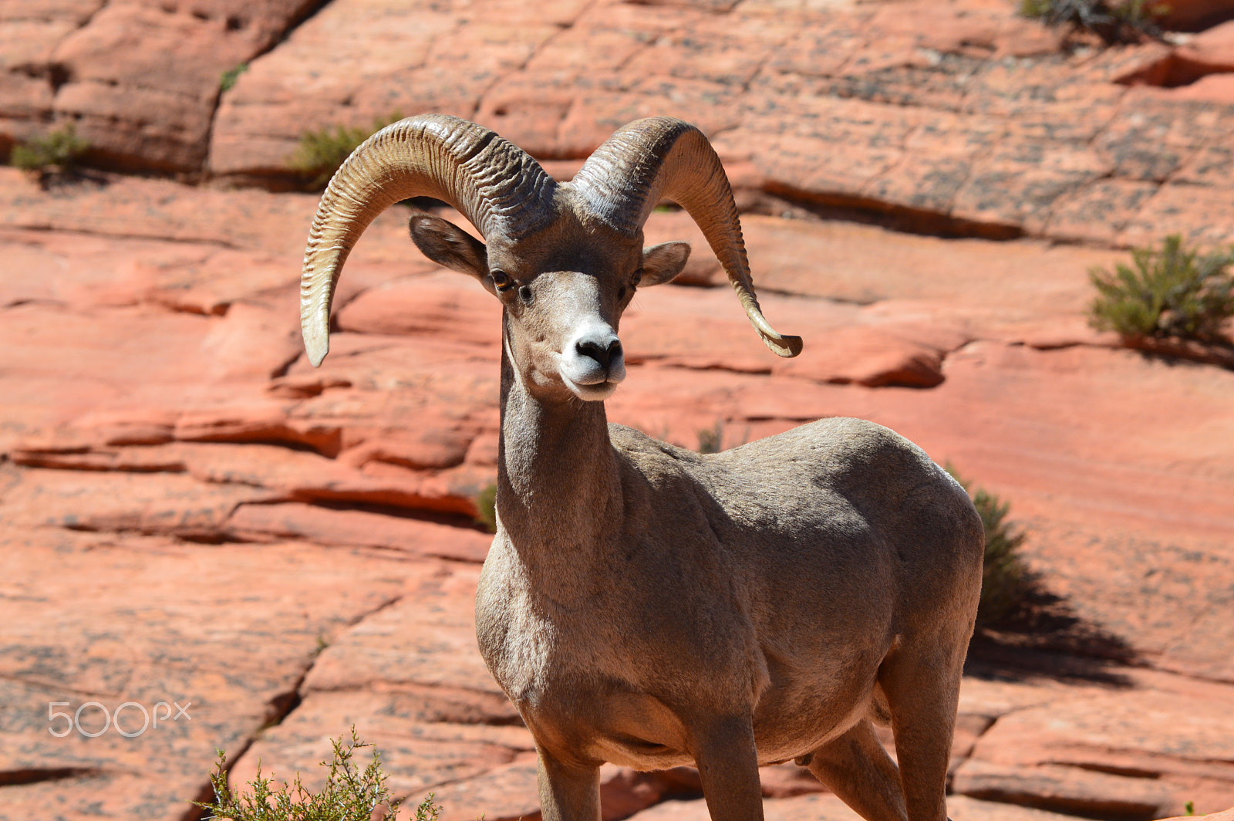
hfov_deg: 9.8
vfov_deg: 6.5
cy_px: 410
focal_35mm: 210
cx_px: 617
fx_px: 7192
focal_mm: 140
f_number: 11
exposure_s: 1/500
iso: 400
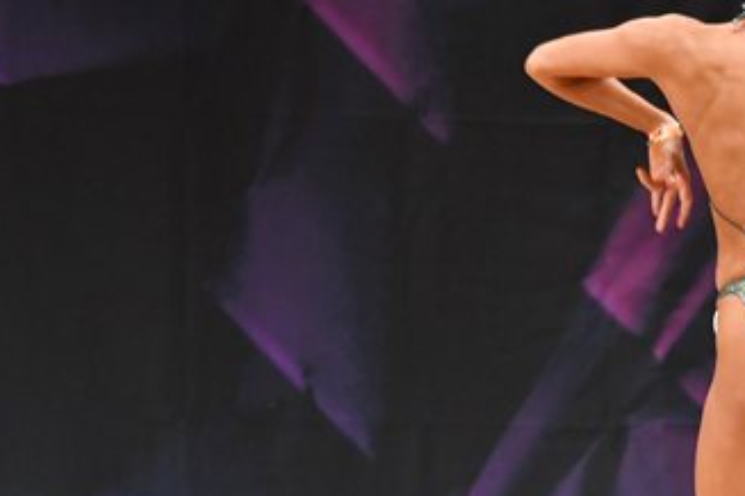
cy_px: 259
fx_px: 13243
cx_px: 712
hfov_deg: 3.2
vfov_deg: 2.1
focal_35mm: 640
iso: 3600
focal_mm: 180
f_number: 5.6
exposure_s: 1/400
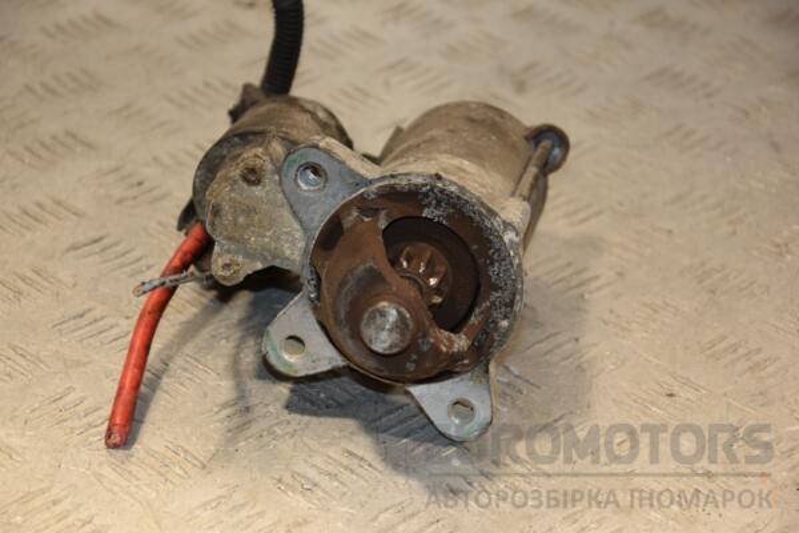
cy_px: 266
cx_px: 400
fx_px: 2663
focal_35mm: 120
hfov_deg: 17.1
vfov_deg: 11.4
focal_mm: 80
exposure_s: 1/200
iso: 800
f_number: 5.3
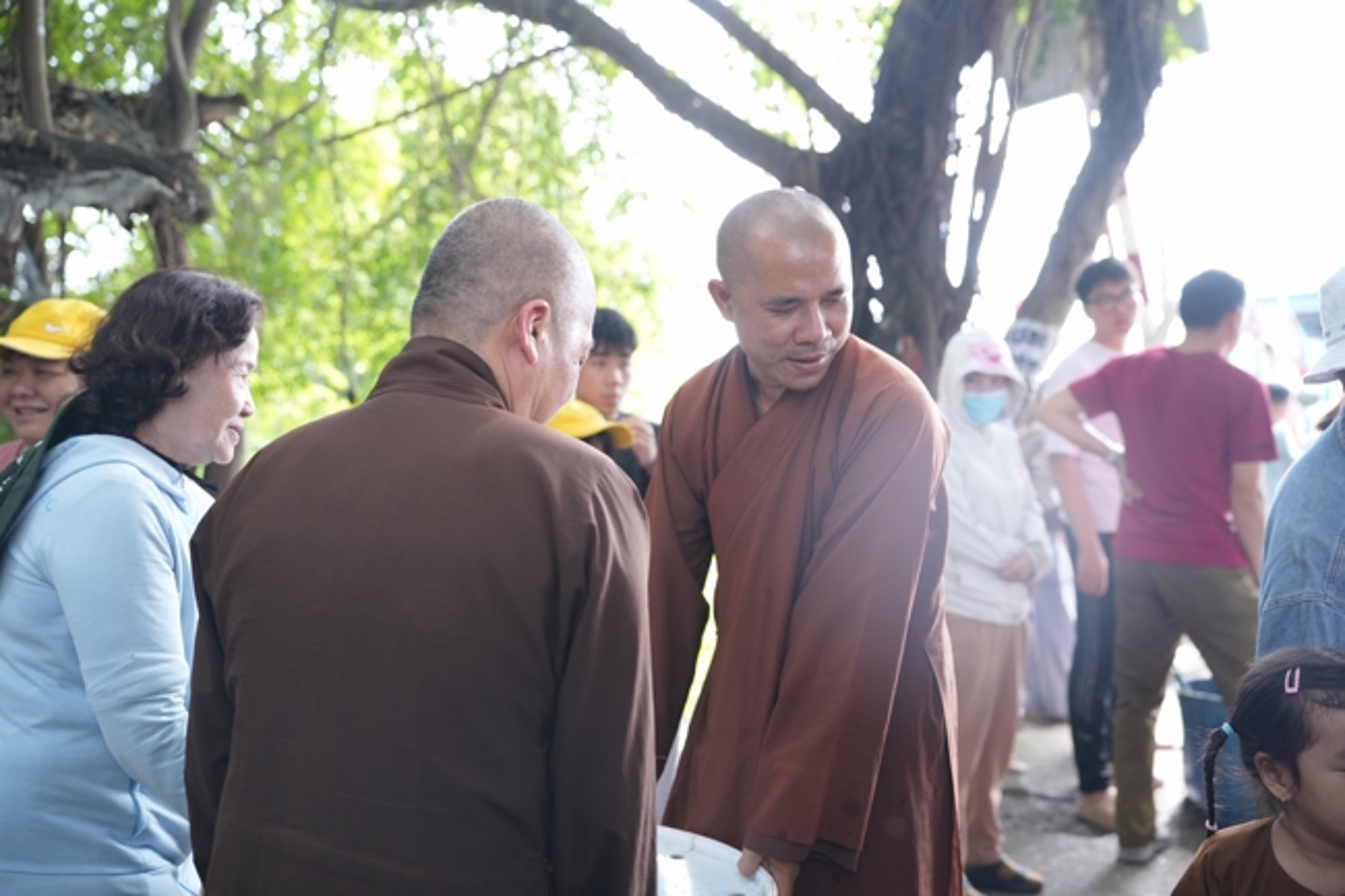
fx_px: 1307
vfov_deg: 37.8
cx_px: 672
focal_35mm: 35
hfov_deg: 54.4
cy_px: 448
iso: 500
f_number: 2.8
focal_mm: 35
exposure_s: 1/200
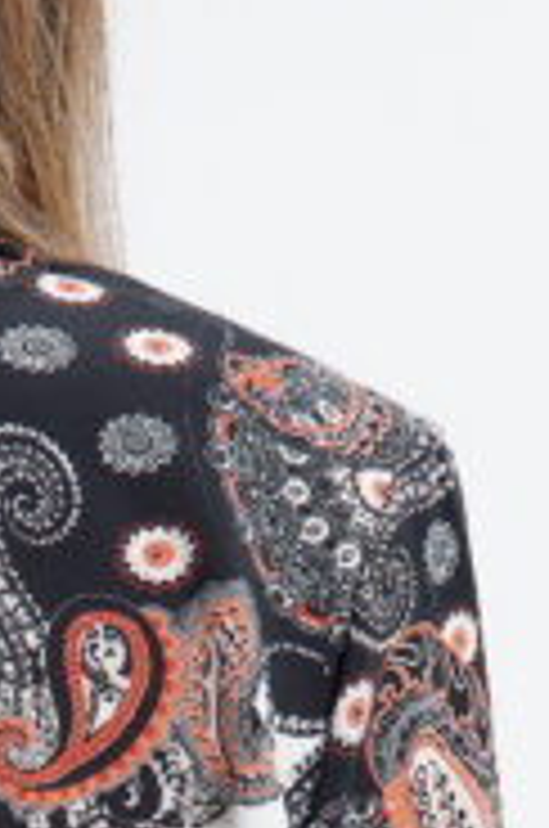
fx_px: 4500
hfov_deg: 6.9
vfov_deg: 10.1
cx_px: -284
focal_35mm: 196
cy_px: 1323
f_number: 9
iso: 100
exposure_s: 1/160
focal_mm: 40
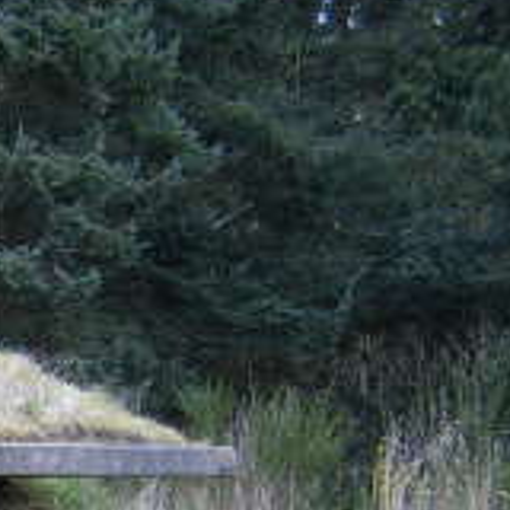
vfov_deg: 13.6
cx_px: -277
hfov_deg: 13.2
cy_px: 641
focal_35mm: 124
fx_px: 2067
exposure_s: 1/125
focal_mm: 5.8
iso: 50
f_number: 2.8
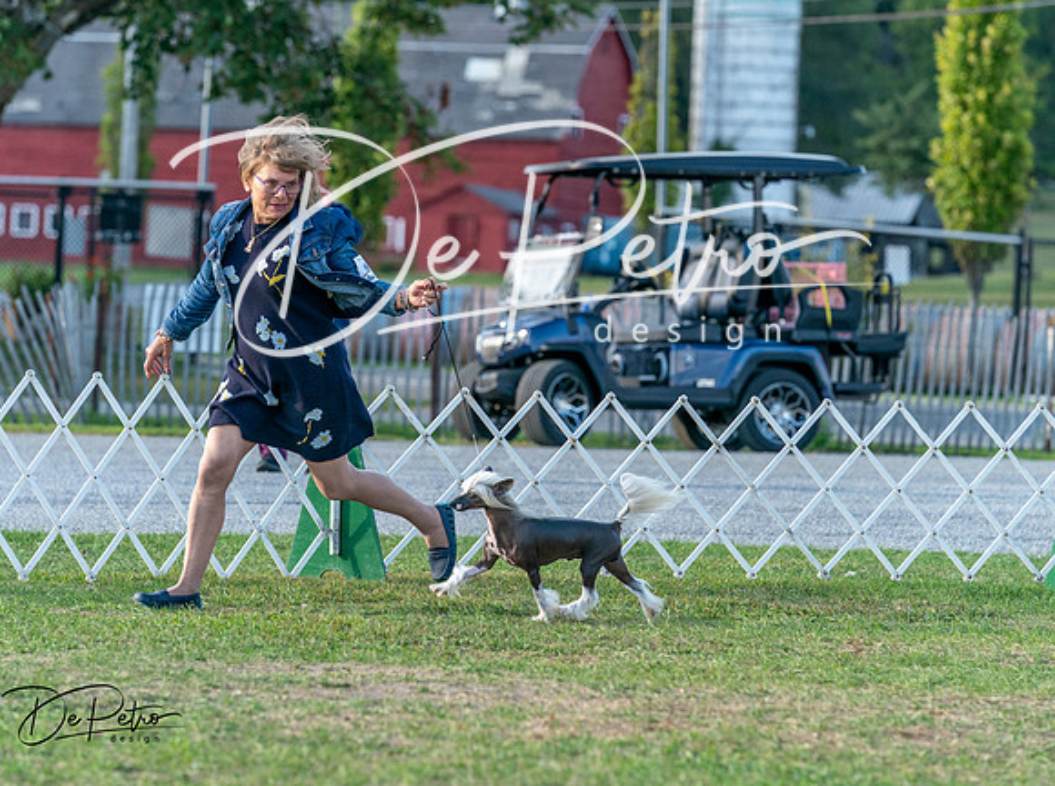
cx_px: 516
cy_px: 365
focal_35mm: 222
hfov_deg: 8.9
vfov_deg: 6.7
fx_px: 6742
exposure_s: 1/2000
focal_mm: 192
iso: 1600
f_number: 5
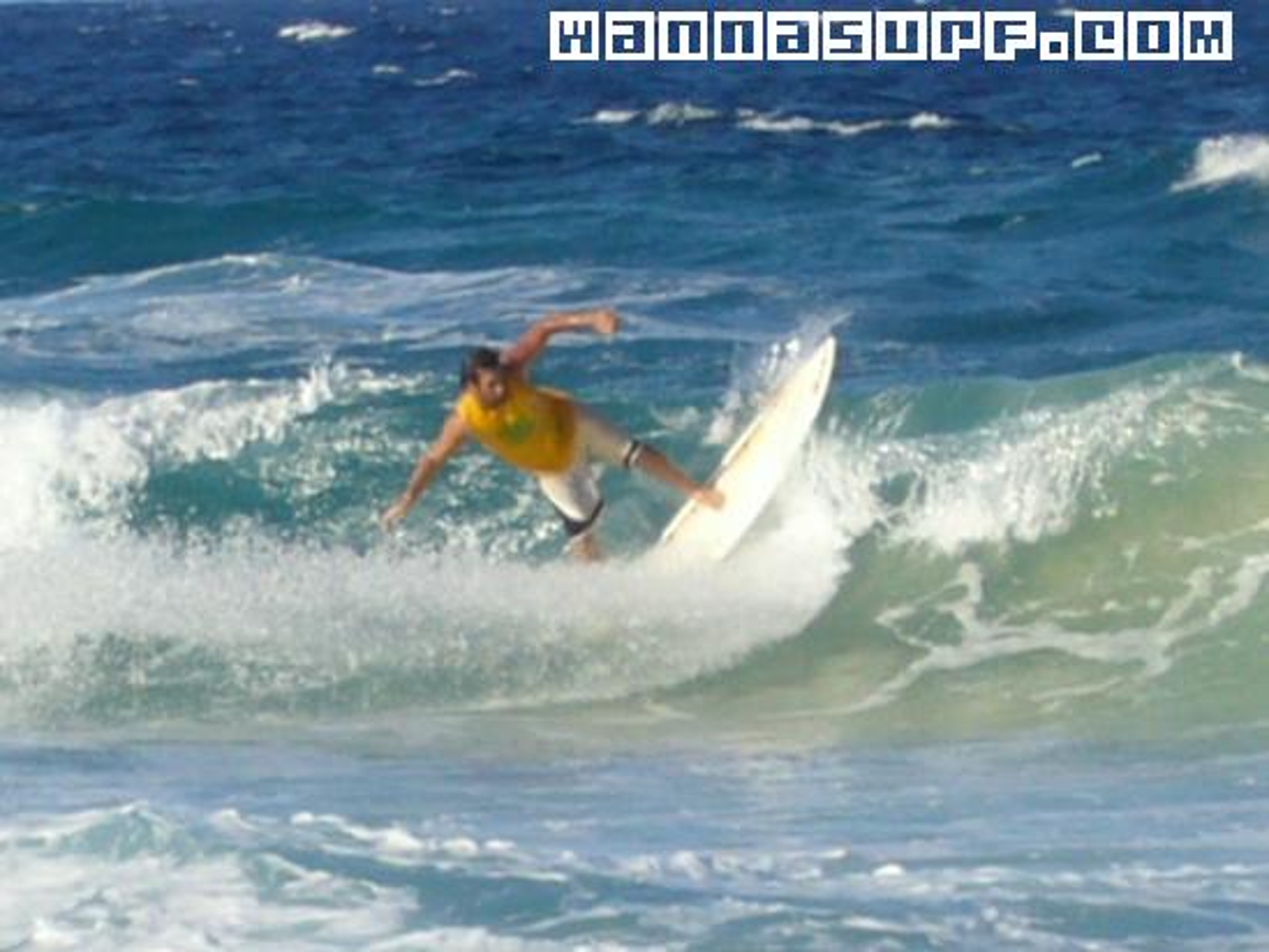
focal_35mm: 105
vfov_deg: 14.1
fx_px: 3850
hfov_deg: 18.7
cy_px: 476
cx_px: 634
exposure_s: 1/400
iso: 80
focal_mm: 17.4
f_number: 5
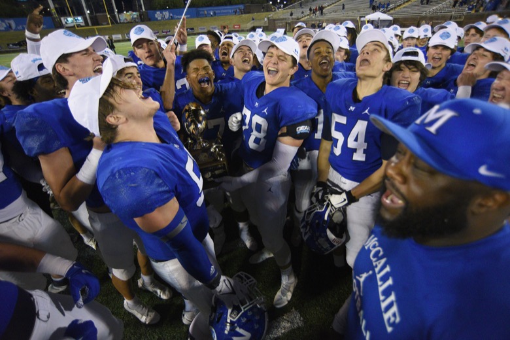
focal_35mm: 18
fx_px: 255
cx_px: 255
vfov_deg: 67.4
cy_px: 170
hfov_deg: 90.0
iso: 6400
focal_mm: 18
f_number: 3.5
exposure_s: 1/800
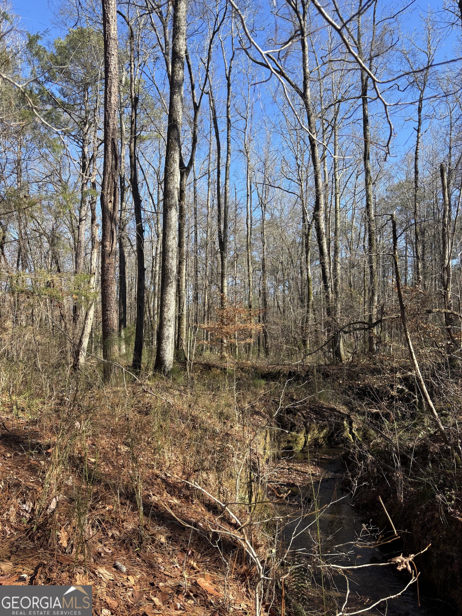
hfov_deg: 53.1
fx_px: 463
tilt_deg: +5.8
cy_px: 308
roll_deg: -1.0
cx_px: 231
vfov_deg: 67.3
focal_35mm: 26
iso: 50
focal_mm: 5.96
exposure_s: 1/1058
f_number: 1.6
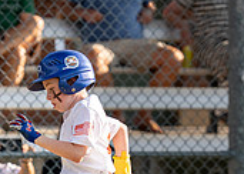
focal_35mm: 836
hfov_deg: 2.4
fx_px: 5791
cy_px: 83
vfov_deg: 1.7
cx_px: 127
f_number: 2.8
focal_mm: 155
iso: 400
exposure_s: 1/4000
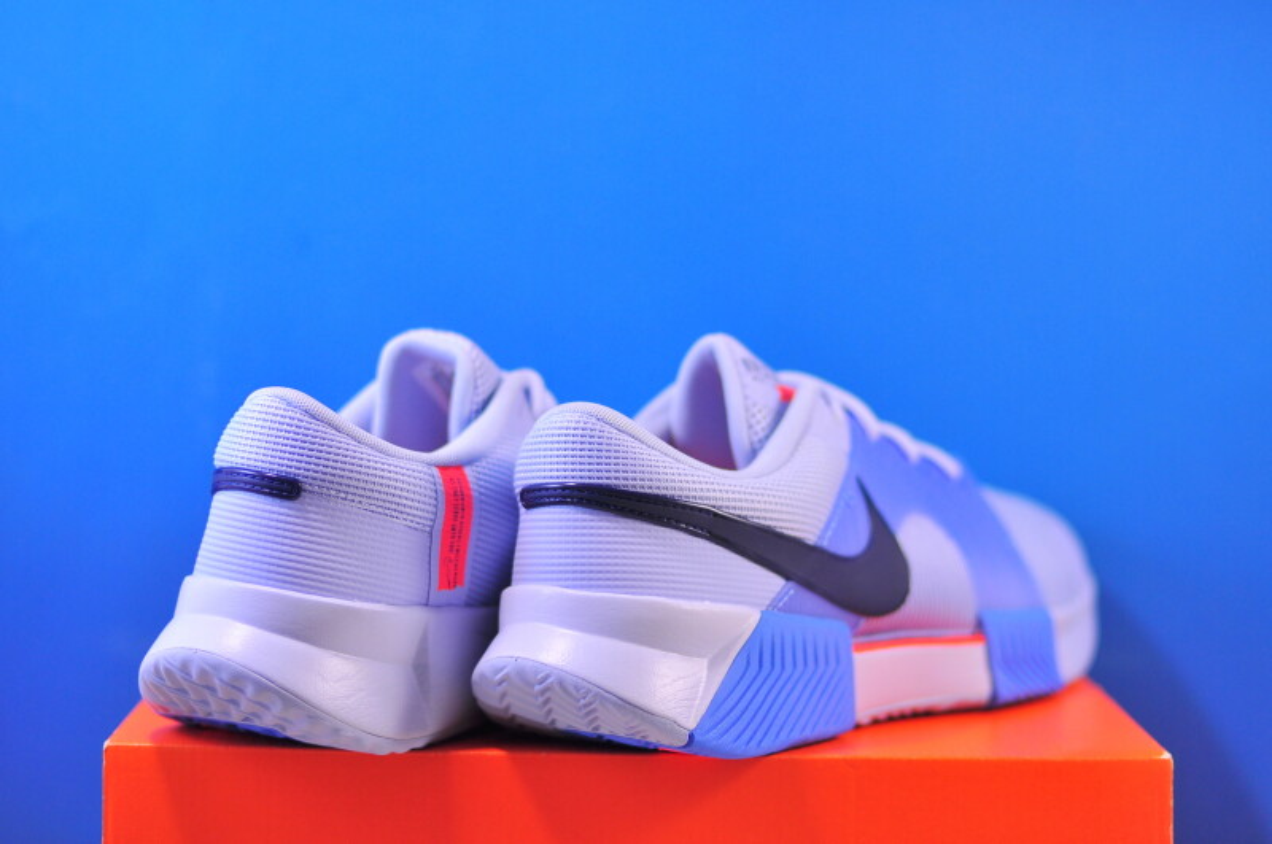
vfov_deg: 18.1
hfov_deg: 27.0
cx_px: 636
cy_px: 422
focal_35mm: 75
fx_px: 2646
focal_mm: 50
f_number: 2
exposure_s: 1/320
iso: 250
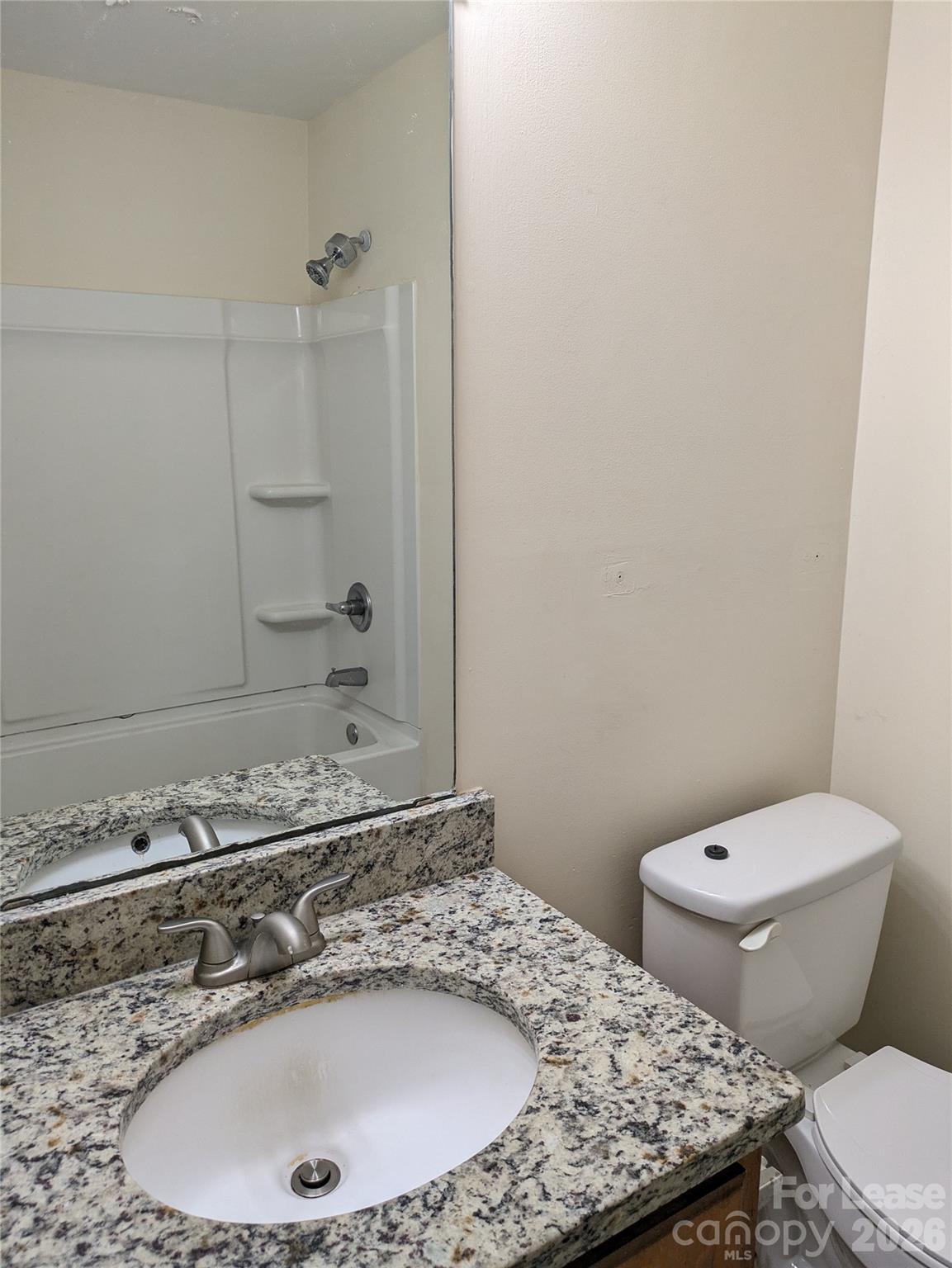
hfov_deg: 54.9
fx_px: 916
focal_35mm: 25
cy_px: 634
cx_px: 476
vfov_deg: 69.4
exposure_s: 1/120
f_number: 1.89
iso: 144
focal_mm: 5.43
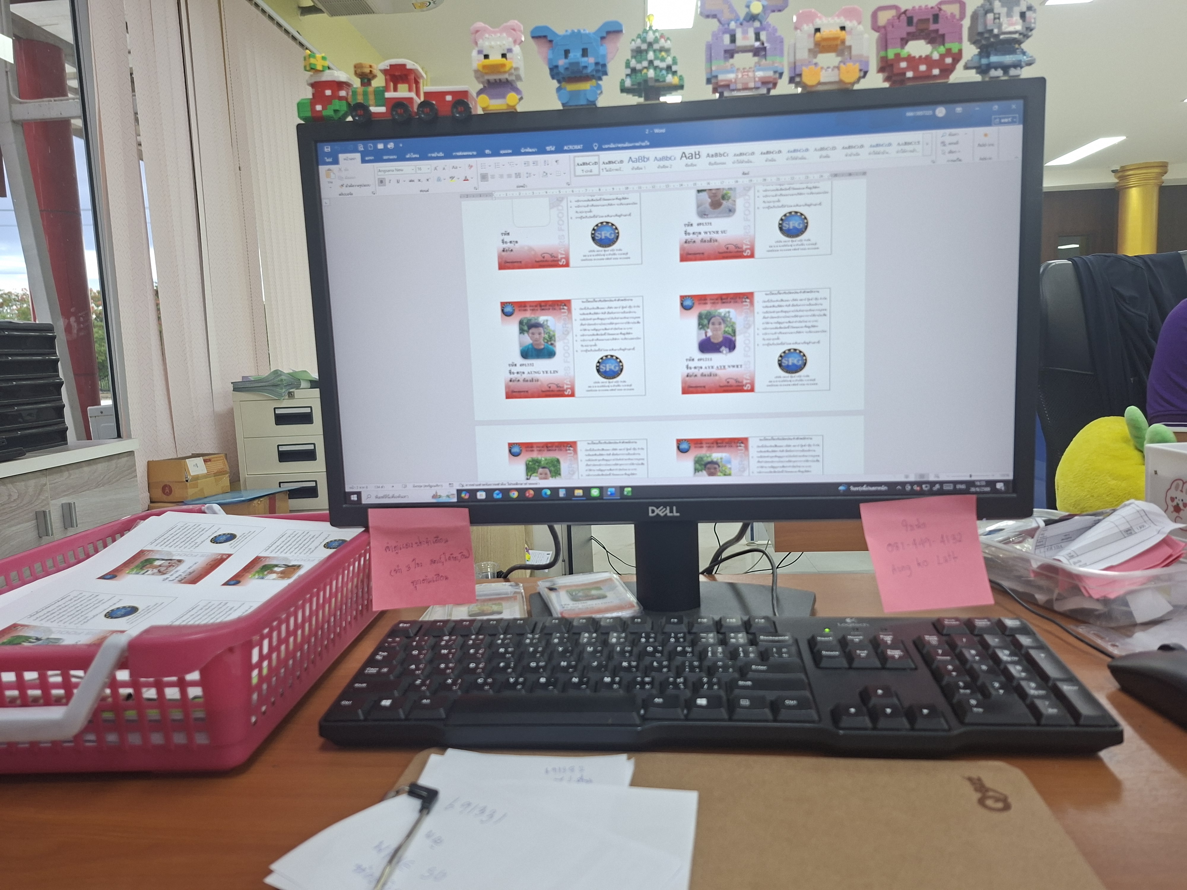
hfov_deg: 73.9
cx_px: 594
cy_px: 445
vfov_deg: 58.9
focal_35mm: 23
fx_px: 789
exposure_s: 1/100
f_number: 1.8
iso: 160
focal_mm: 5.54
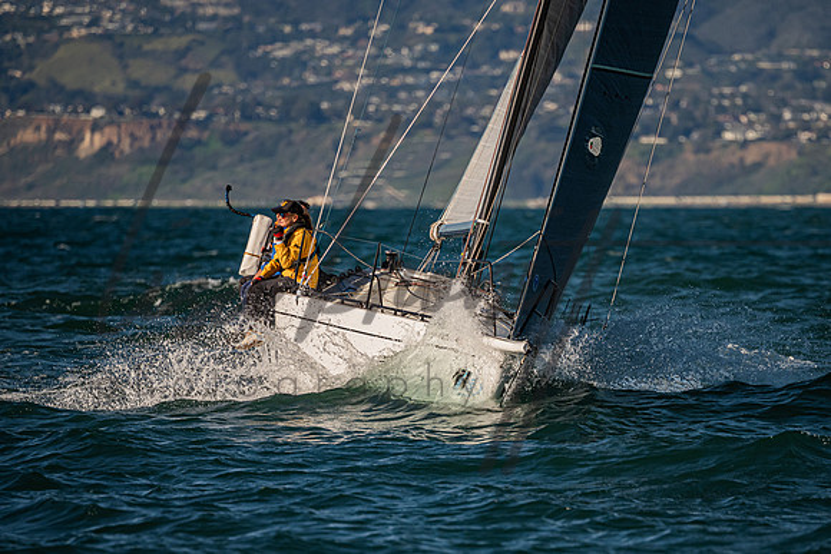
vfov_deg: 2.5
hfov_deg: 3.8
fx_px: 12471
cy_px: 365
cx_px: 503
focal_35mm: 540
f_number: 5.6
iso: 400
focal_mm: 400
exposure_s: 1/4000
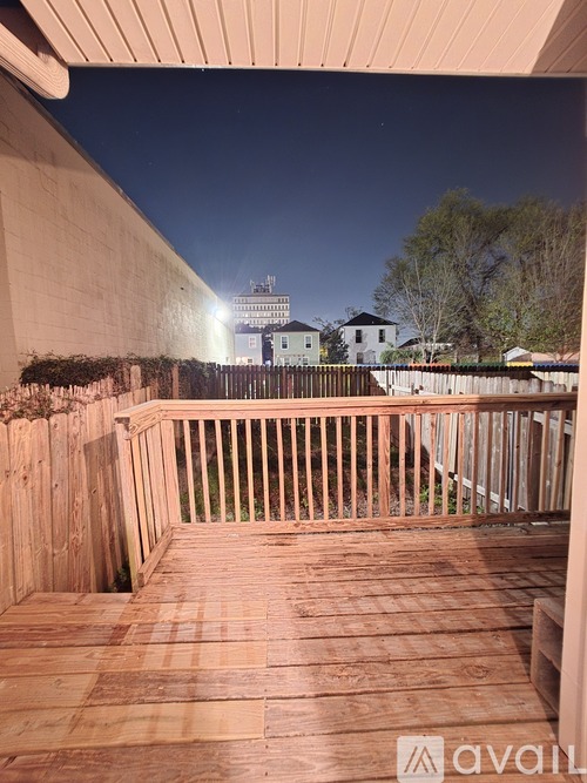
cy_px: 392
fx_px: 294
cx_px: 294
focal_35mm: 13
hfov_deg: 89.9
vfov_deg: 106.2
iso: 2000
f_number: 1.9
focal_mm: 2.2
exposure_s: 1/4
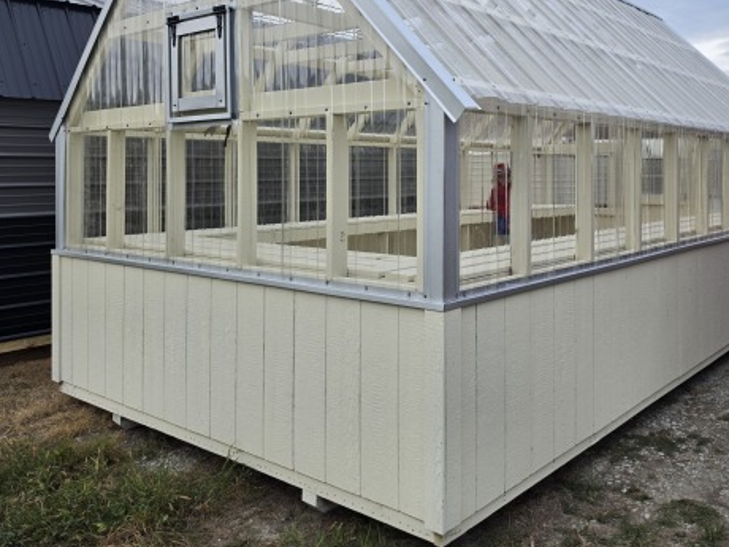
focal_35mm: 32
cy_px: 168
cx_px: 437
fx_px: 674
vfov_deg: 43.3
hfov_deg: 56.4
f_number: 1.4
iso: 10
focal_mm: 6.5
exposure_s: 1/211
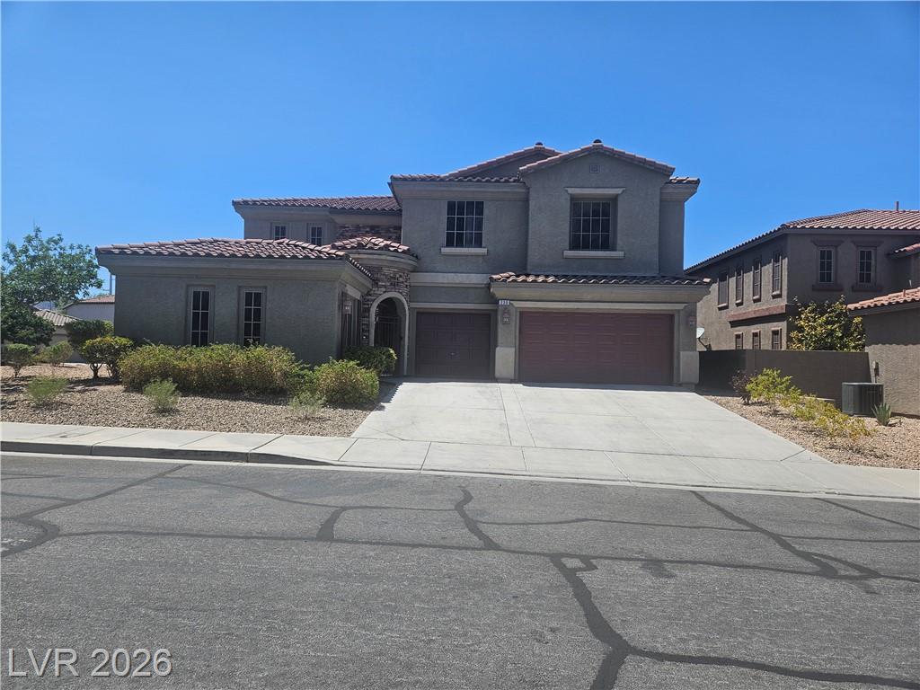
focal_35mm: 23
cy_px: 345
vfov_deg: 58.9
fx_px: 611
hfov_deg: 73.9
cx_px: 460
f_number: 1.8
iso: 25
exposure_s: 1/2296
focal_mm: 5.4
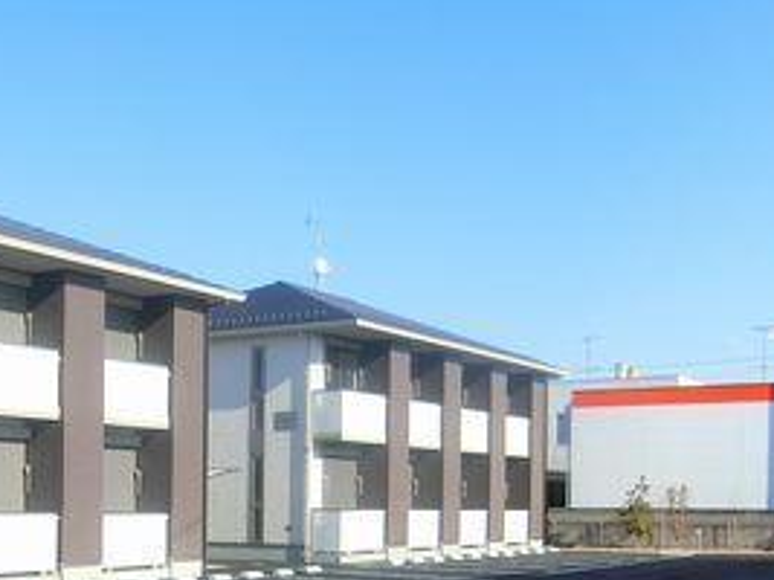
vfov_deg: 24.8
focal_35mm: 57
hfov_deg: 32.5
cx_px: 119
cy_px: 534
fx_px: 1274
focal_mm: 4.06
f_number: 2.7
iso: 80
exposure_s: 1/1000
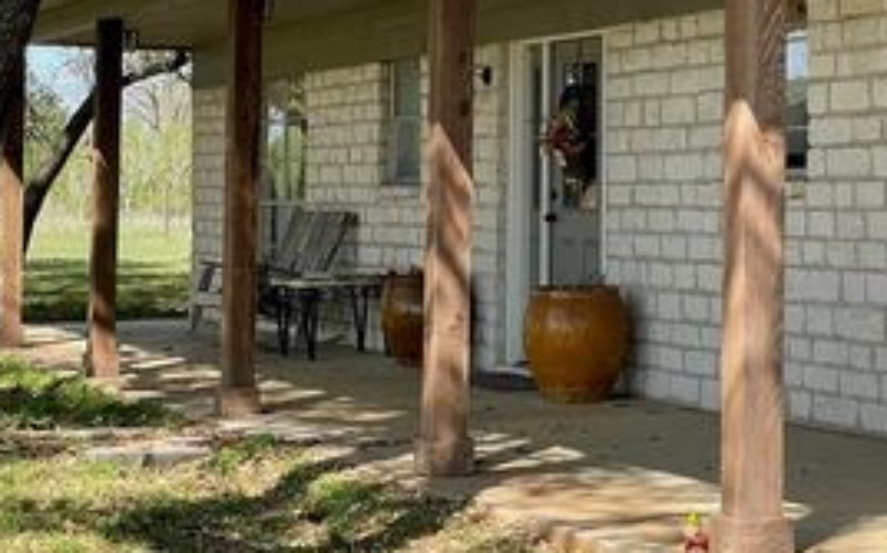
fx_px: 2488
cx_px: 678
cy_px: 180
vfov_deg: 12.7
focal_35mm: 103
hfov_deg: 20.0
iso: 25
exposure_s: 1/505
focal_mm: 6
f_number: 2
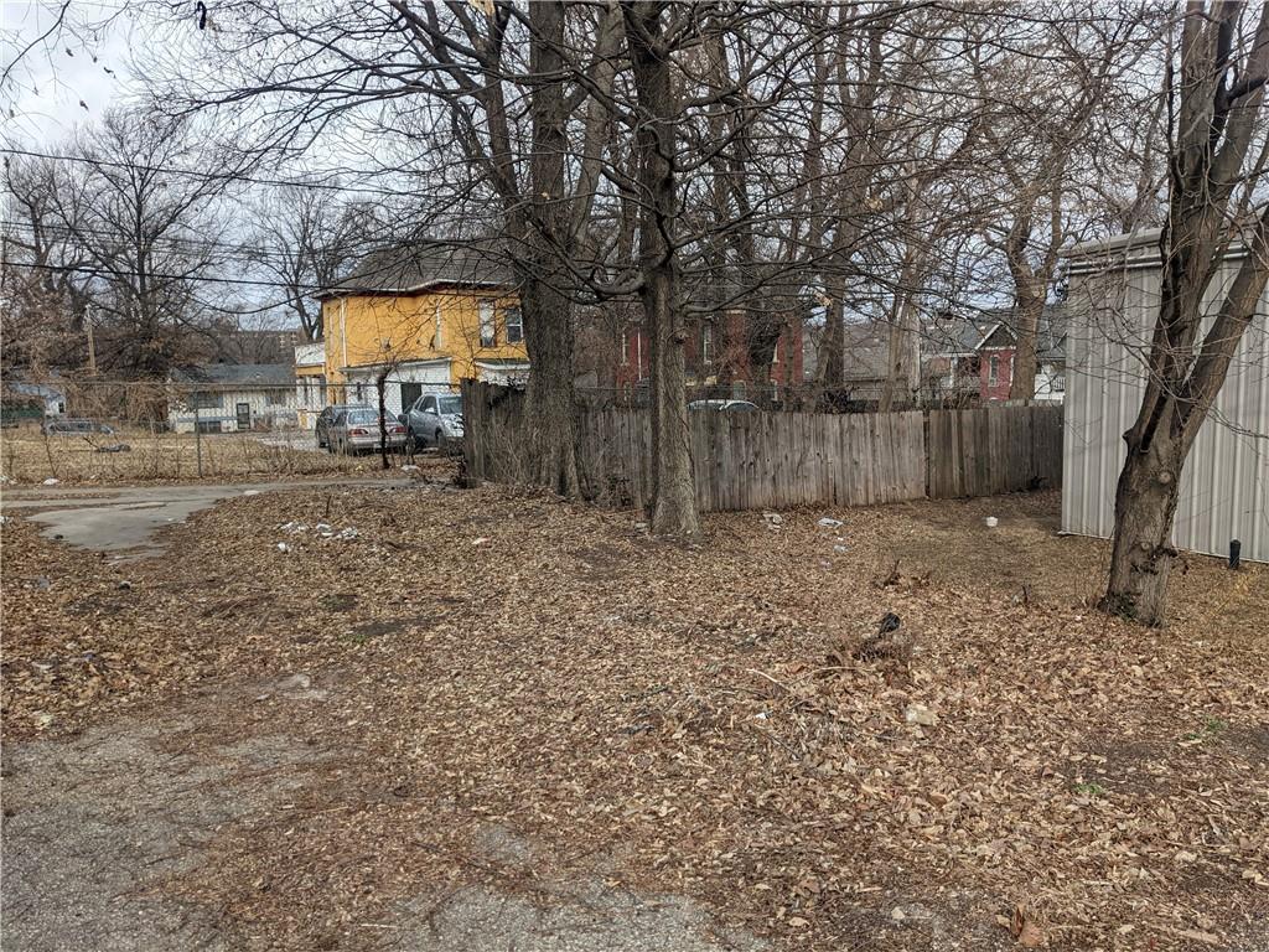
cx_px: 634
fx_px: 990
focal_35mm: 27
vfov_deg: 51.4
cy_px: 476
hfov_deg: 65.3
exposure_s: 1/1565
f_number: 1.73
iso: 50
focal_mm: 4.38
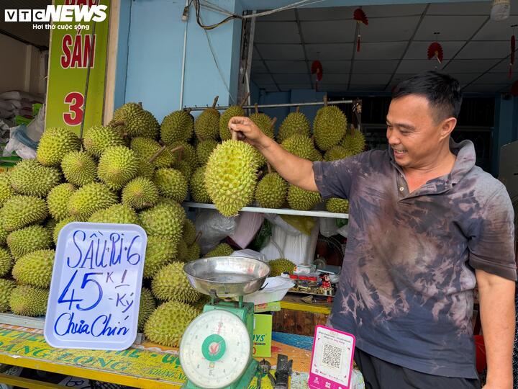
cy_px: 194
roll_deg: -3.3
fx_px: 359
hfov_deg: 71.6
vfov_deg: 56.8
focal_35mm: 24
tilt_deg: -0.3
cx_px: 259
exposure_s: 1/177
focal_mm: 6.76
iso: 80
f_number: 1.78
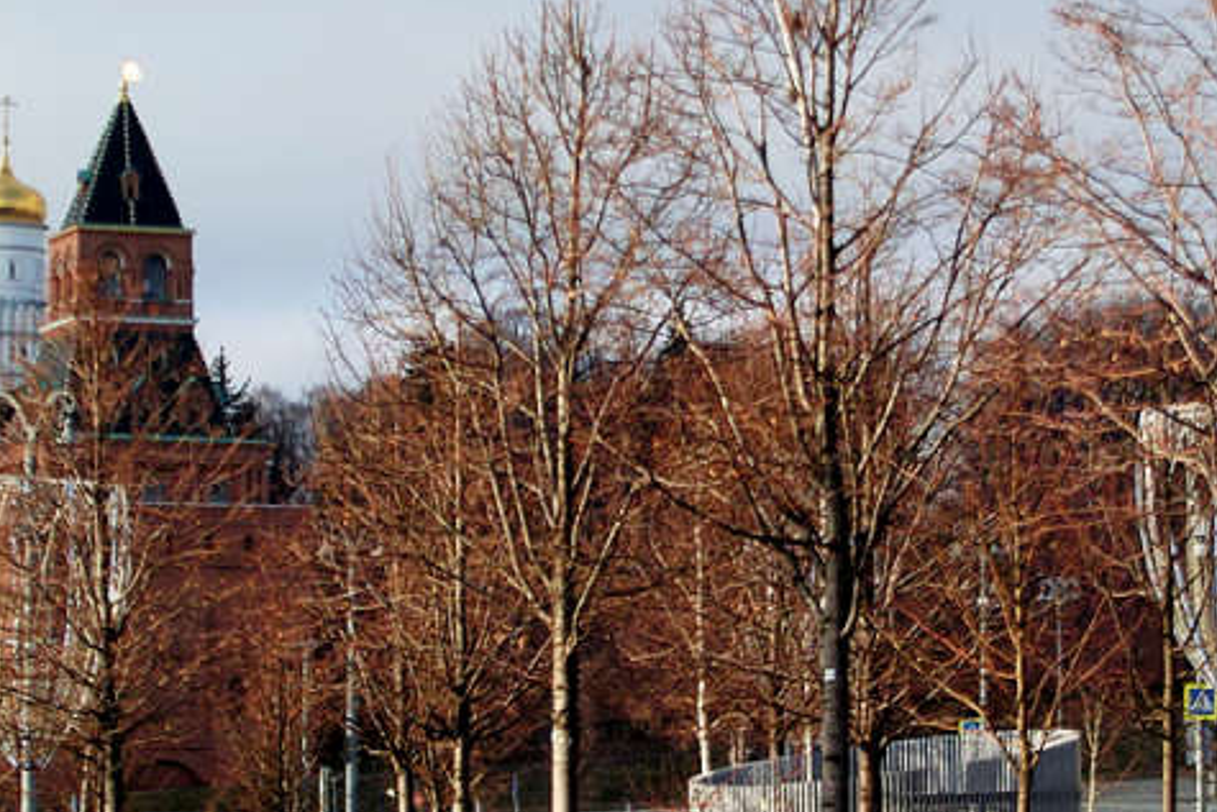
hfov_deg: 13.7
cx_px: 876
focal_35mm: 149
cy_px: 505
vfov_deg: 9.2
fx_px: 5038
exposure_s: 1/500
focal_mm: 35
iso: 100
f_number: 4
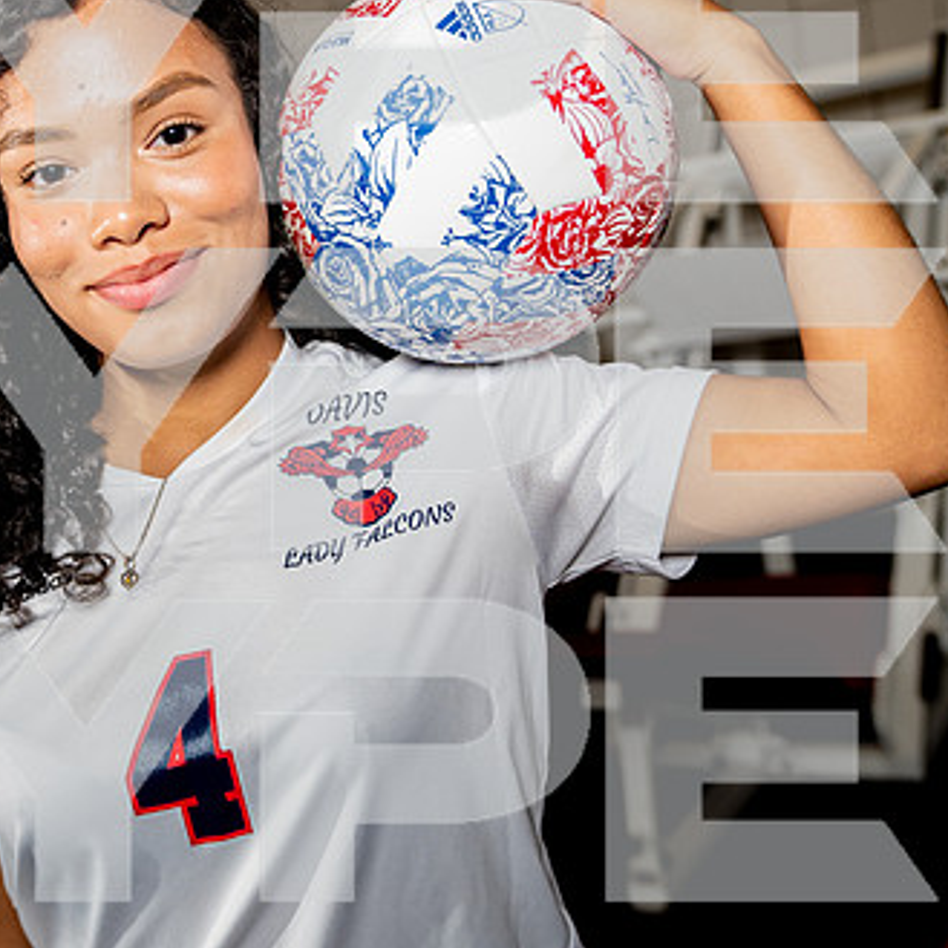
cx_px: 213
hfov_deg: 32.6
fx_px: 1580
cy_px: 402
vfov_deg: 33.3
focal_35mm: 51
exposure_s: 1/250
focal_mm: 34
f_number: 4
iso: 320
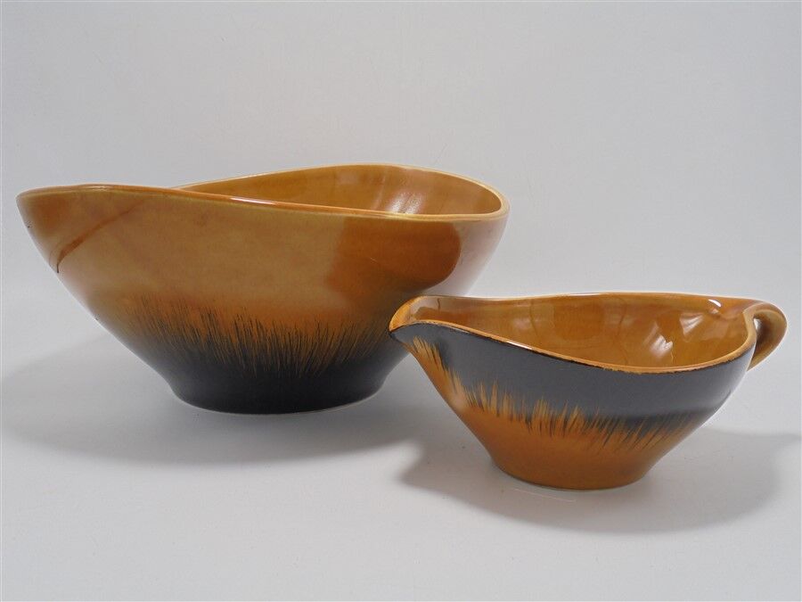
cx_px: 401
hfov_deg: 49.0
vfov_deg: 37.7
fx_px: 880
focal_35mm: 38
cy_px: 301
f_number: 4.2
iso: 100
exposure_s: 1/50
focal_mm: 6.9
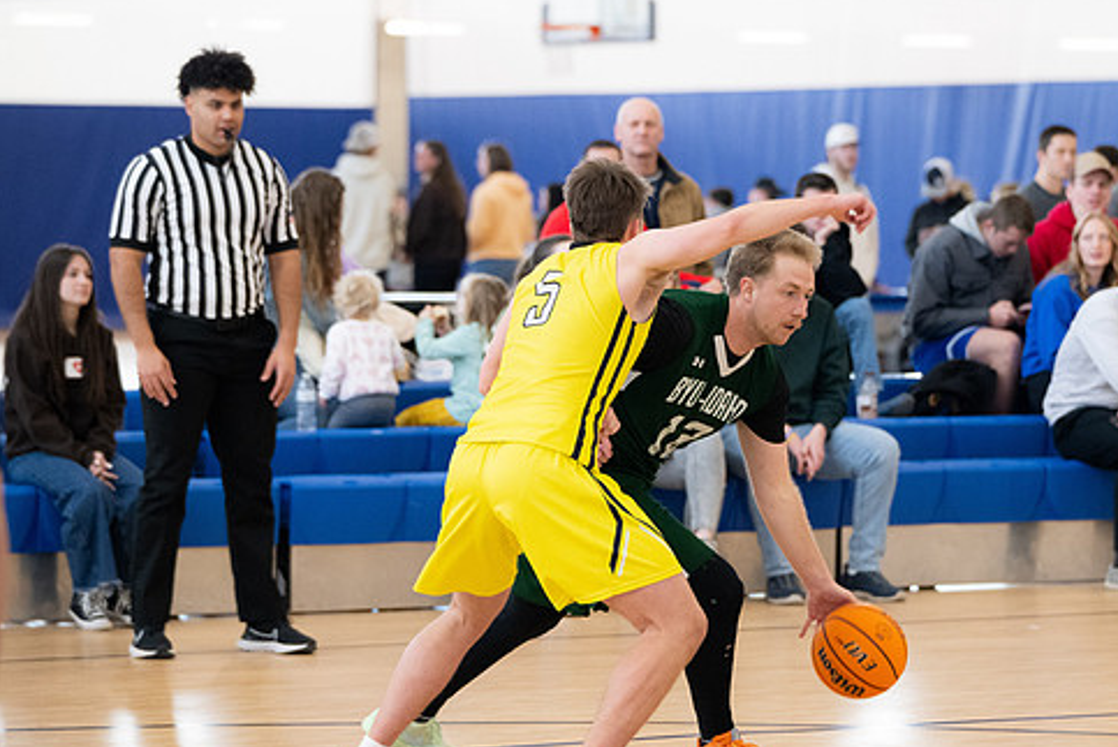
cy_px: 332
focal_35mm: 175
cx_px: 699
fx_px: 5439
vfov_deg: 7.9
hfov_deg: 11.7
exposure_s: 1/500
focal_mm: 125
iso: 3200
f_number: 3.5
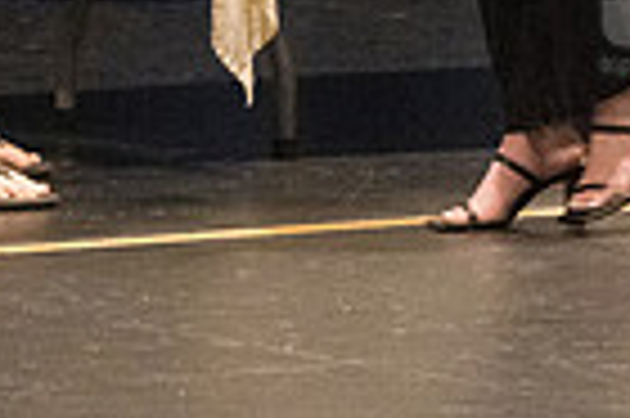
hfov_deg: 2.9
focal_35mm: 722
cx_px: 214
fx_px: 12620
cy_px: -535
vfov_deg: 1.9
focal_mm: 150
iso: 8000
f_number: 4.5
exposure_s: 1/250
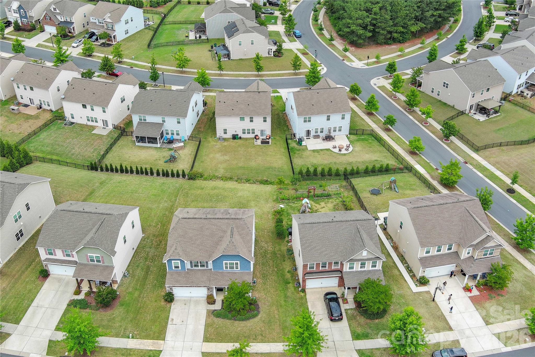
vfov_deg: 45.0
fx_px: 431
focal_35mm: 29
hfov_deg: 63.7
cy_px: 178
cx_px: 268
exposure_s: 1/800
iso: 100
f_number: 2.8
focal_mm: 10.57
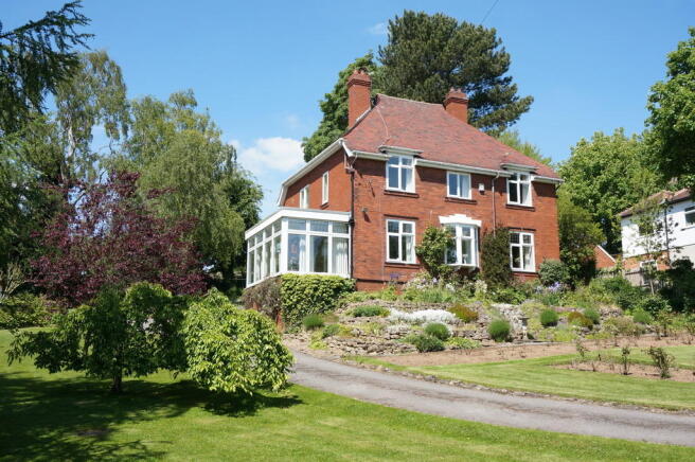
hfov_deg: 53.2
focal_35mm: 36
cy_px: 231
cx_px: 348
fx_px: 694
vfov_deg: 36.8
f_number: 8
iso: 100
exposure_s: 1/160
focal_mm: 24
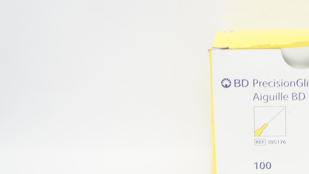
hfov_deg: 33.9
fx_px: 467
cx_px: 297
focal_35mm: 57
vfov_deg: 21.0
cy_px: 116
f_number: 6.3
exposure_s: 1/60
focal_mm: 18
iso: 800
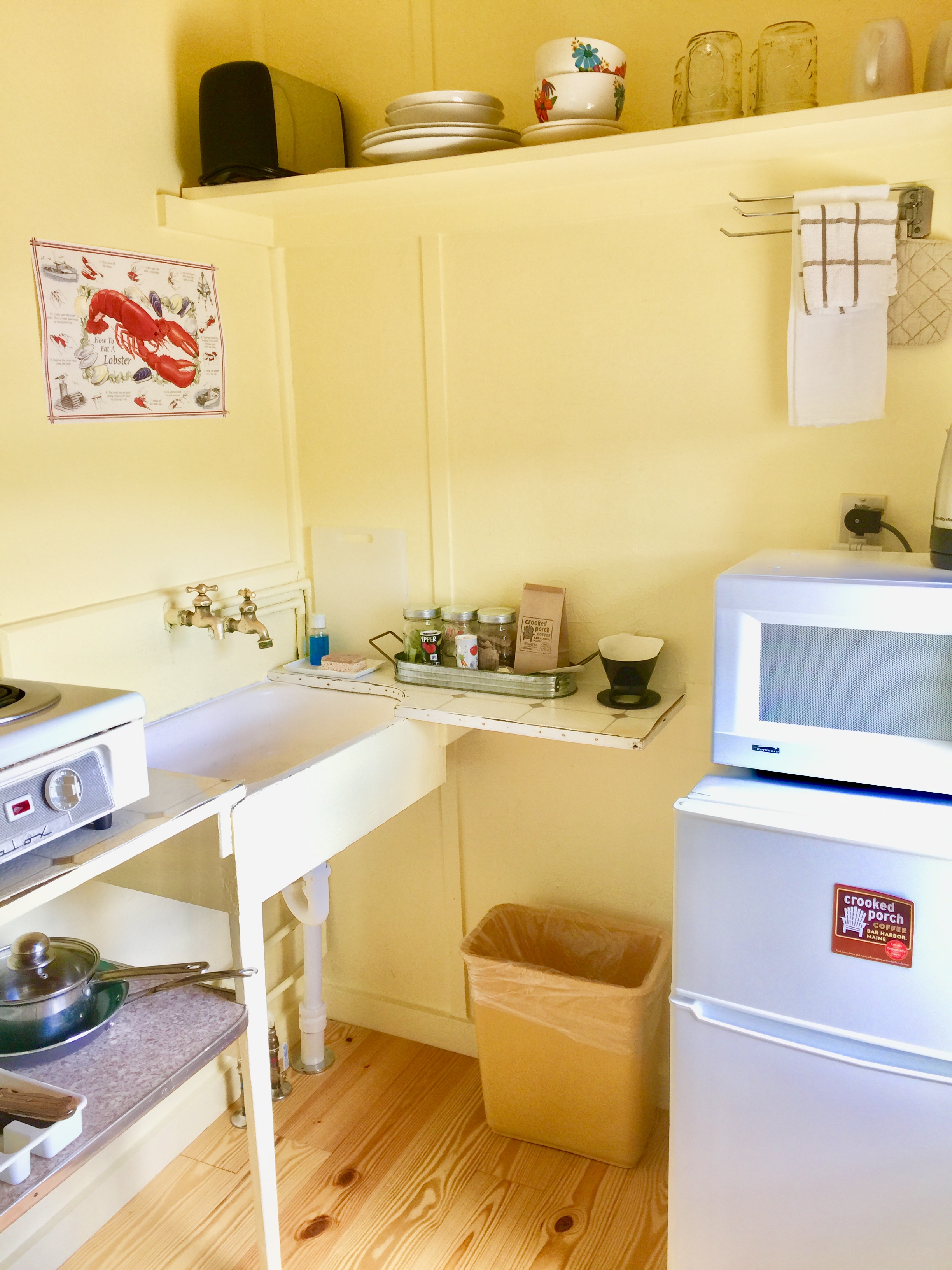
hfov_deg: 48.2
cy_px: 635
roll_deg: +1.7
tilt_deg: -10.5
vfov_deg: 61.7
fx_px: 1063
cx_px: 476
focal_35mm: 29
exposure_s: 1/30
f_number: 2.2
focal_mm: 4.15
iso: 40
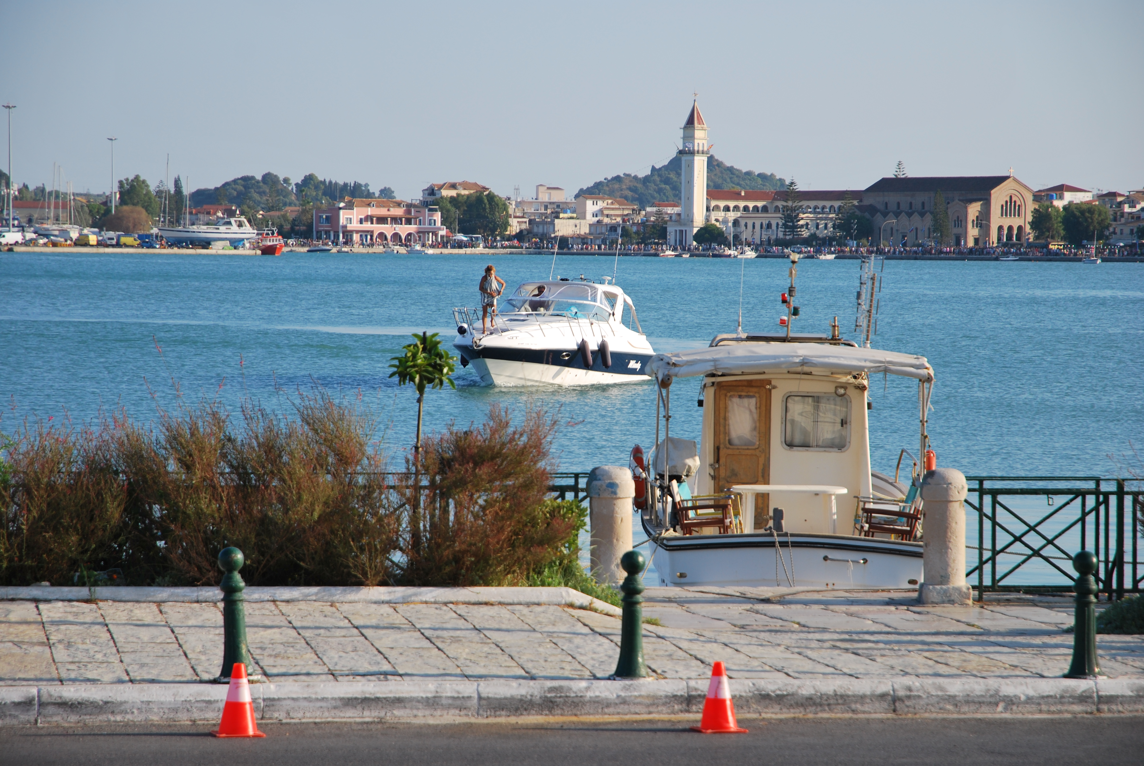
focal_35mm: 128
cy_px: 383
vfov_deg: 10.8
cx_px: 572
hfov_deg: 16.1
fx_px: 4057
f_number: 5.6
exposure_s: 1/320
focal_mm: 85
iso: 100
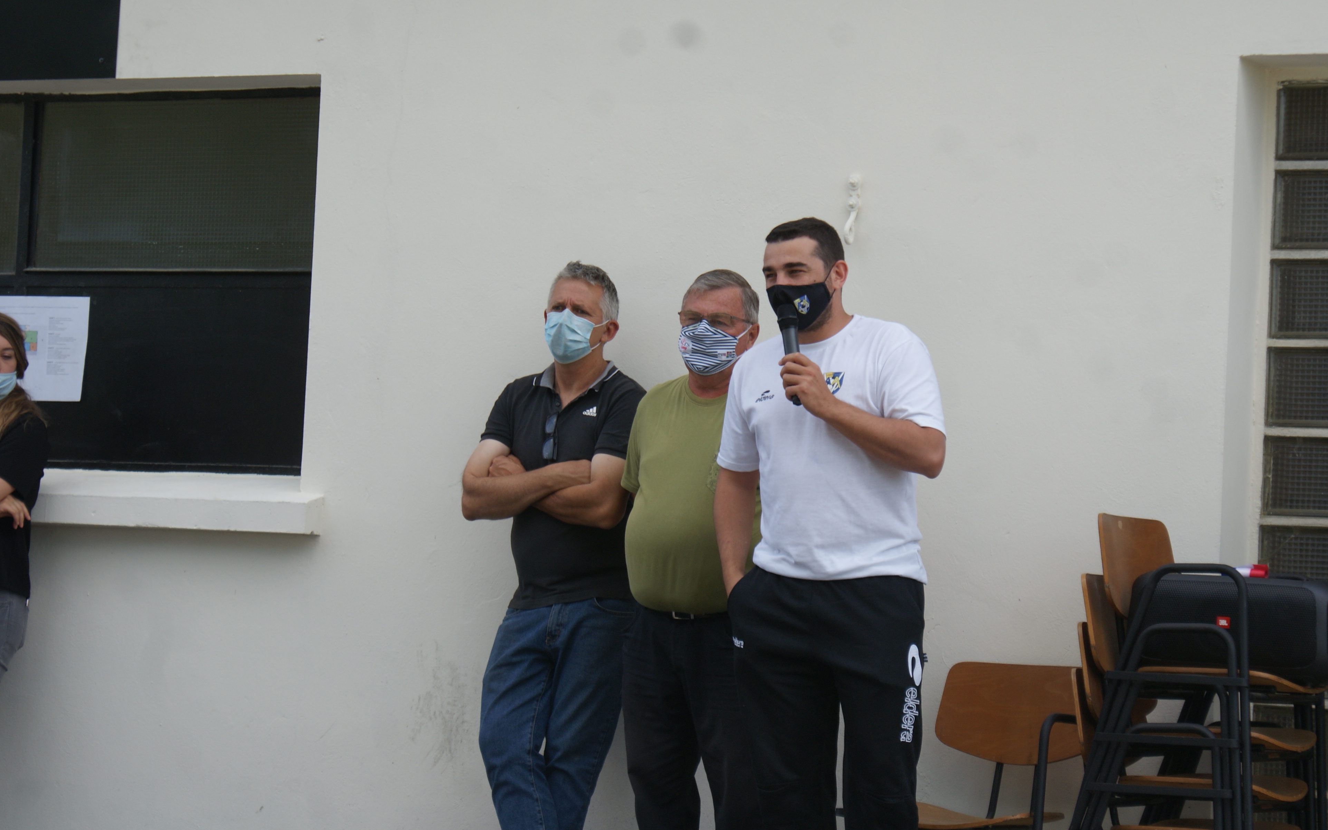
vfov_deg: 12.1
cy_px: 386
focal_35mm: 108
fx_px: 3909
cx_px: 663
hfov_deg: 19.3
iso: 100
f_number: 6.3
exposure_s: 1/160
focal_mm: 70
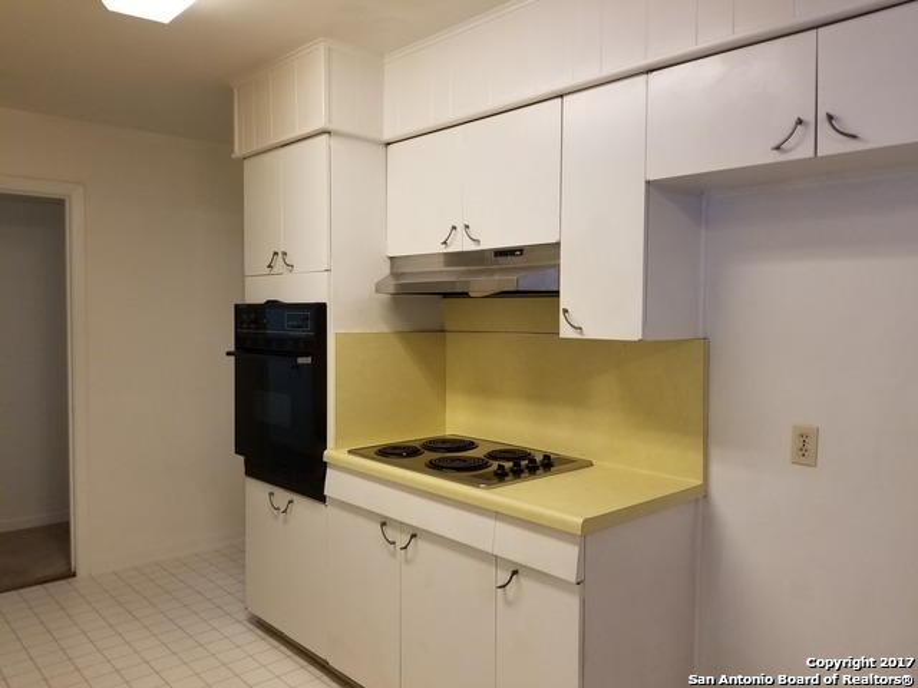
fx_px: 690
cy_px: 344
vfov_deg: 53.1
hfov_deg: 67.3
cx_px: 459
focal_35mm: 26
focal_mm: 4.25
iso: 160
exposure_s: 1/60
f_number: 1.7
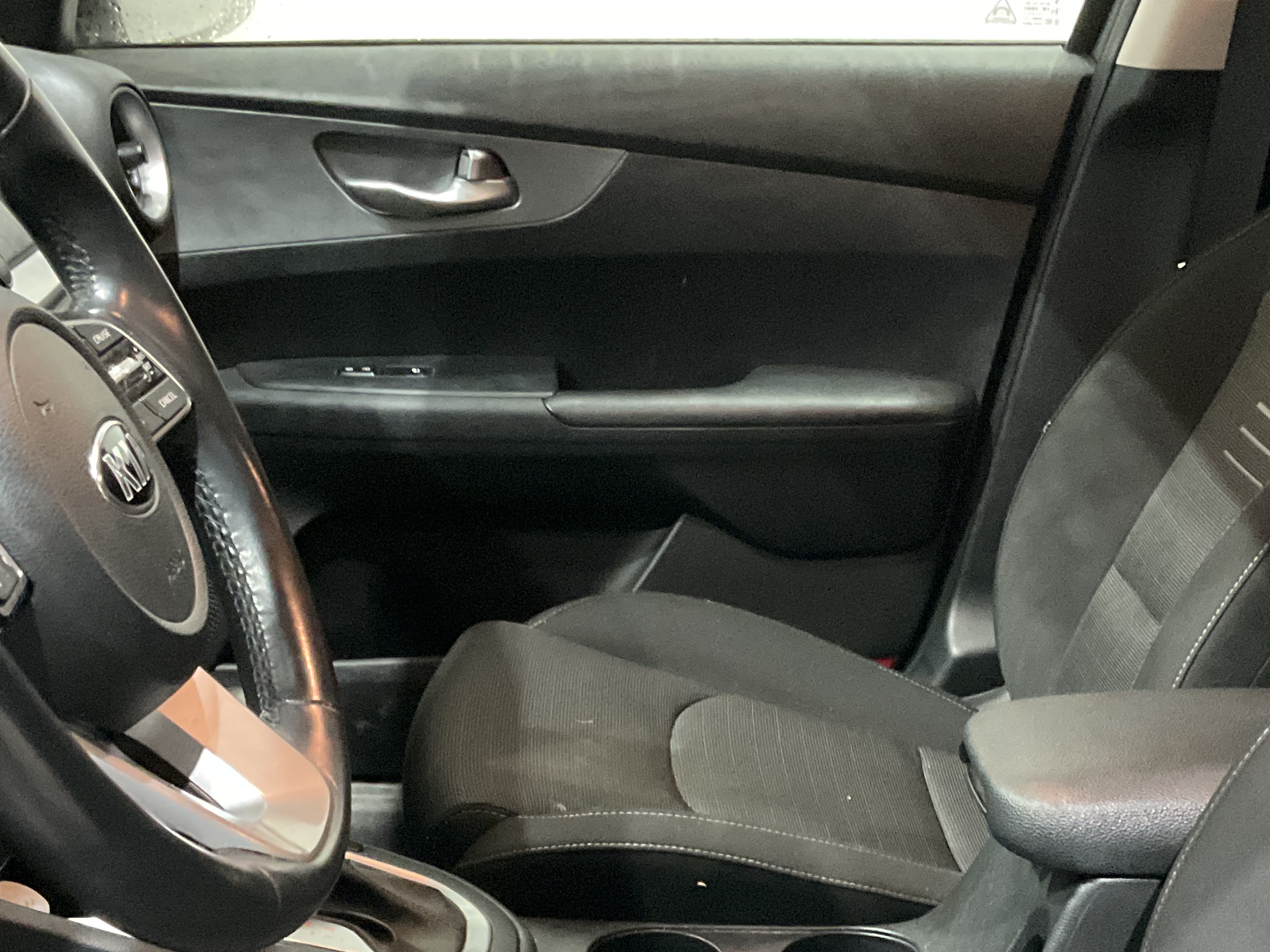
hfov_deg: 32.5
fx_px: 2164
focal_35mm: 59
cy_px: 814
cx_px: 809
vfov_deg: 24.3
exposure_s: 1/30
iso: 640
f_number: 1.8
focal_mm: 3
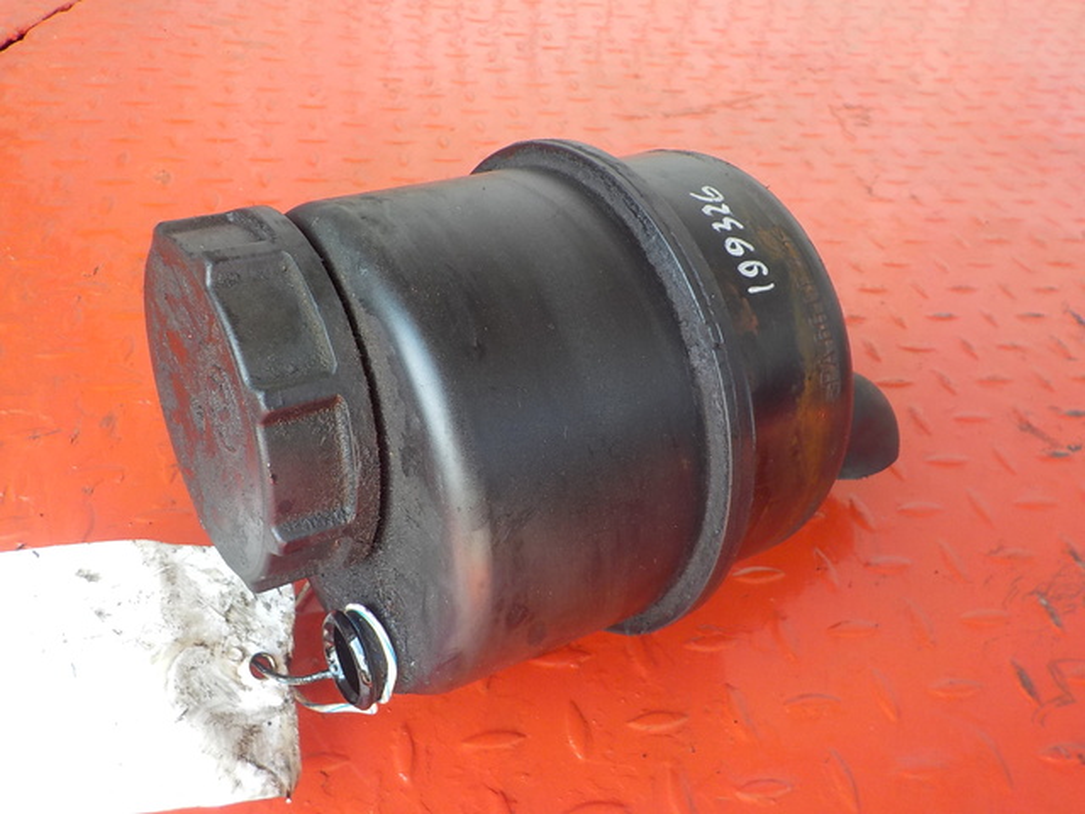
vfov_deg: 46.8
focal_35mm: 30
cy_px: 407
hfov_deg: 60.0
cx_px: 542
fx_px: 940
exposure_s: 1/50
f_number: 3.3
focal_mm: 4.1
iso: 125
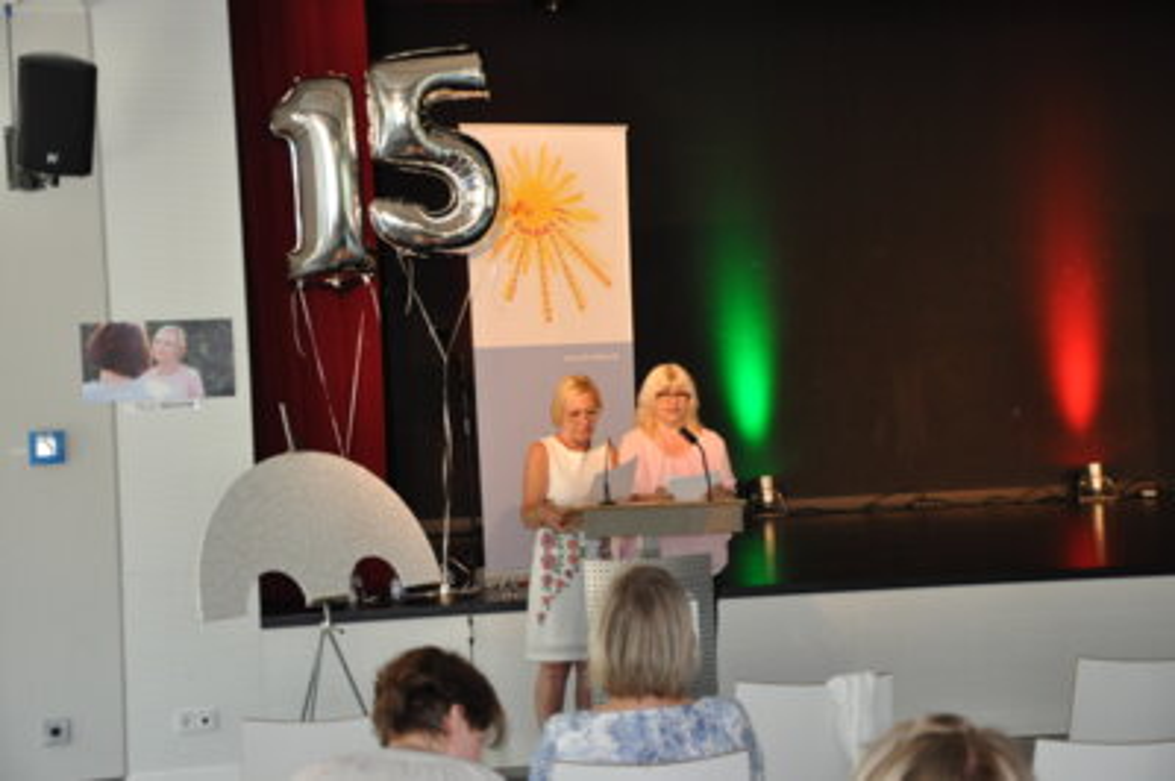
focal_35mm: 72
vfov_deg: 18.9
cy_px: 390
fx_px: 2348
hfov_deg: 28.1
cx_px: 588
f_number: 4.8
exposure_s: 1/60
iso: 800
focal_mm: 48
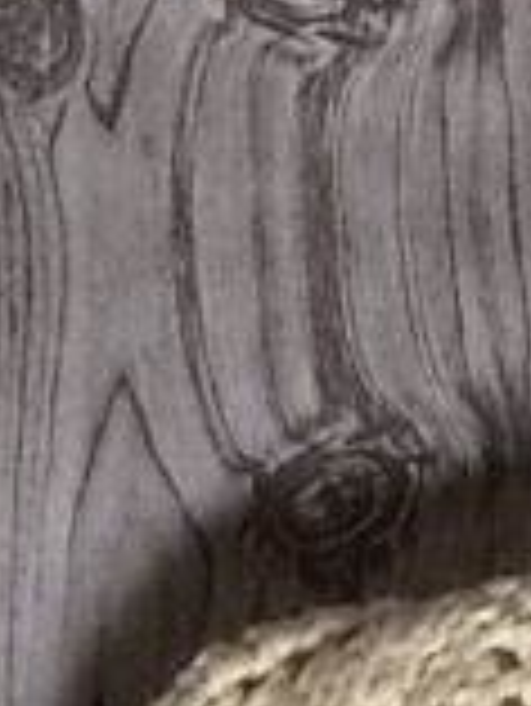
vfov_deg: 15.5
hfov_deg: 12.4
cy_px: 1016
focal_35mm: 118
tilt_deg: -79.4
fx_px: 2410
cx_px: 531
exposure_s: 1/30
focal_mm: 4.15
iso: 125
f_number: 2.2
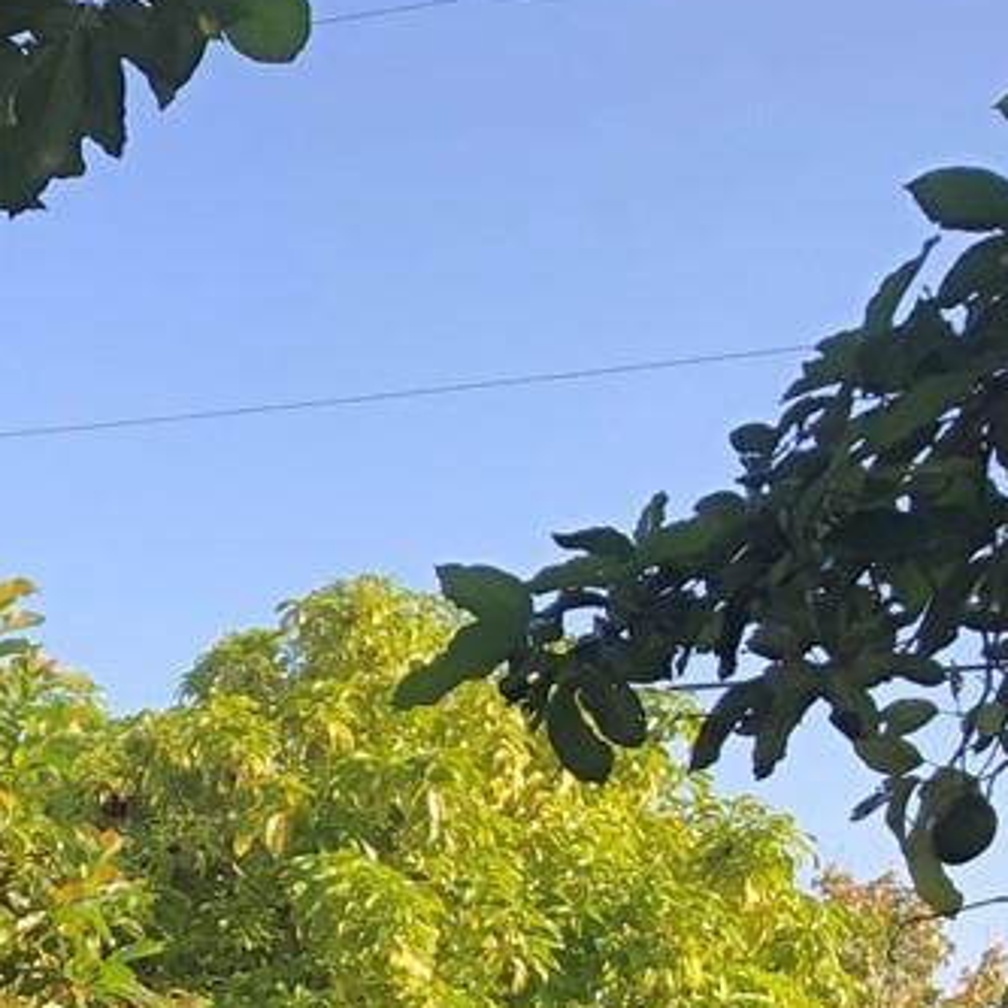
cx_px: -1214
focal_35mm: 119
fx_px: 3920
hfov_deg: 12.3
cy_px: 1677
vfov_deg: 13.5
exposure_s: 1/177
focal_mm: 3.99
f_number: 1.8
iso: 20
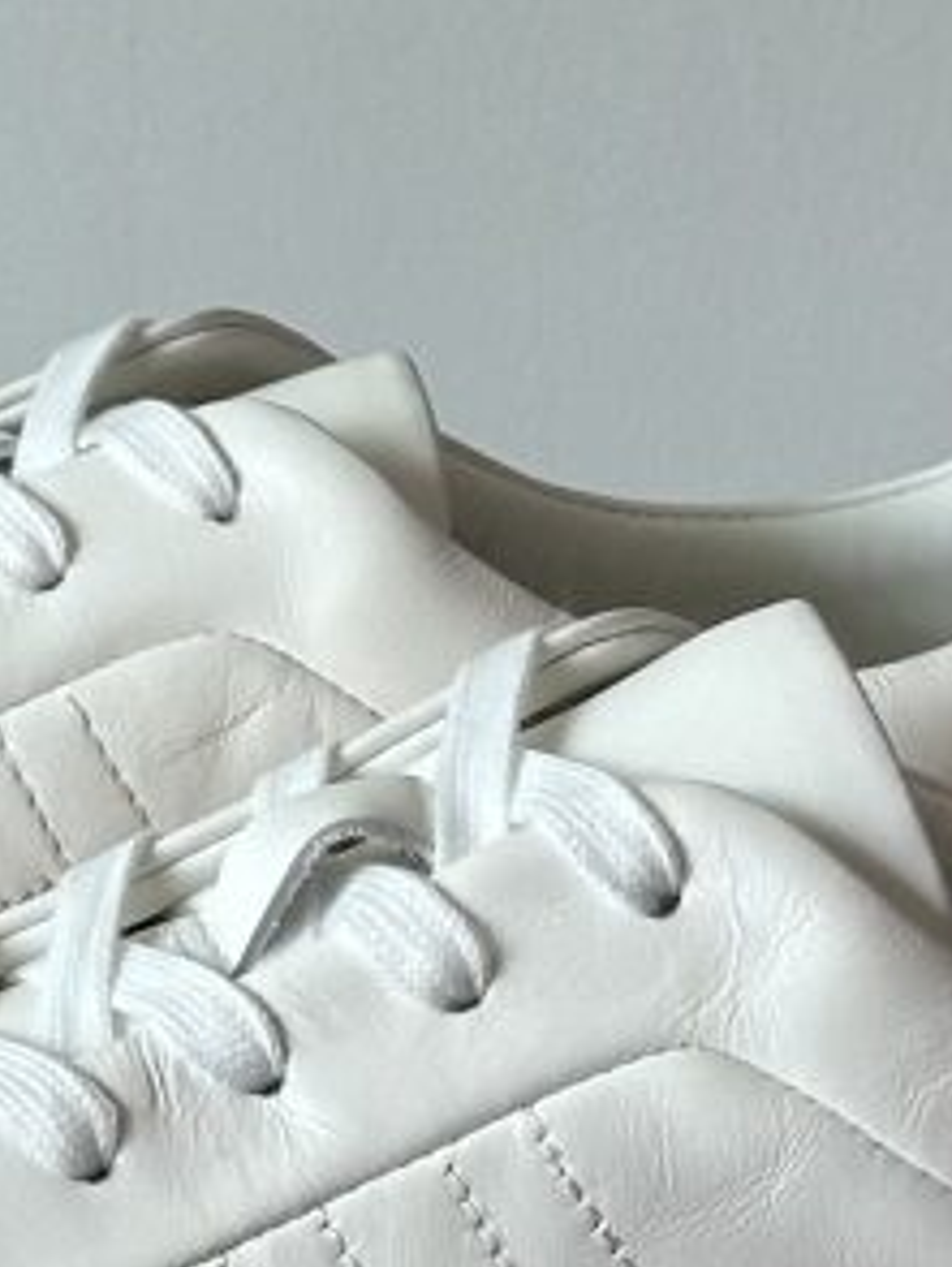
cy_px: 513
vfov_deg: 8.4
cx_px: 112
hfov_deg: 6.3
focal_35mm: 235
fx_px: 8605
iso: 64
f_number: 1.78
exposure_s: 1/361
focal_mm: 6.86
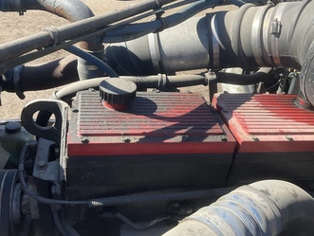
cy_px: 102
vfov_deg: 40.7
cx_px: 149
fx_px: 318
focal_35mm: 35
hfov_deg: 52.6
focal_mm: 3
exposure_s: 1/568
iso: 25
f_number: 1.8
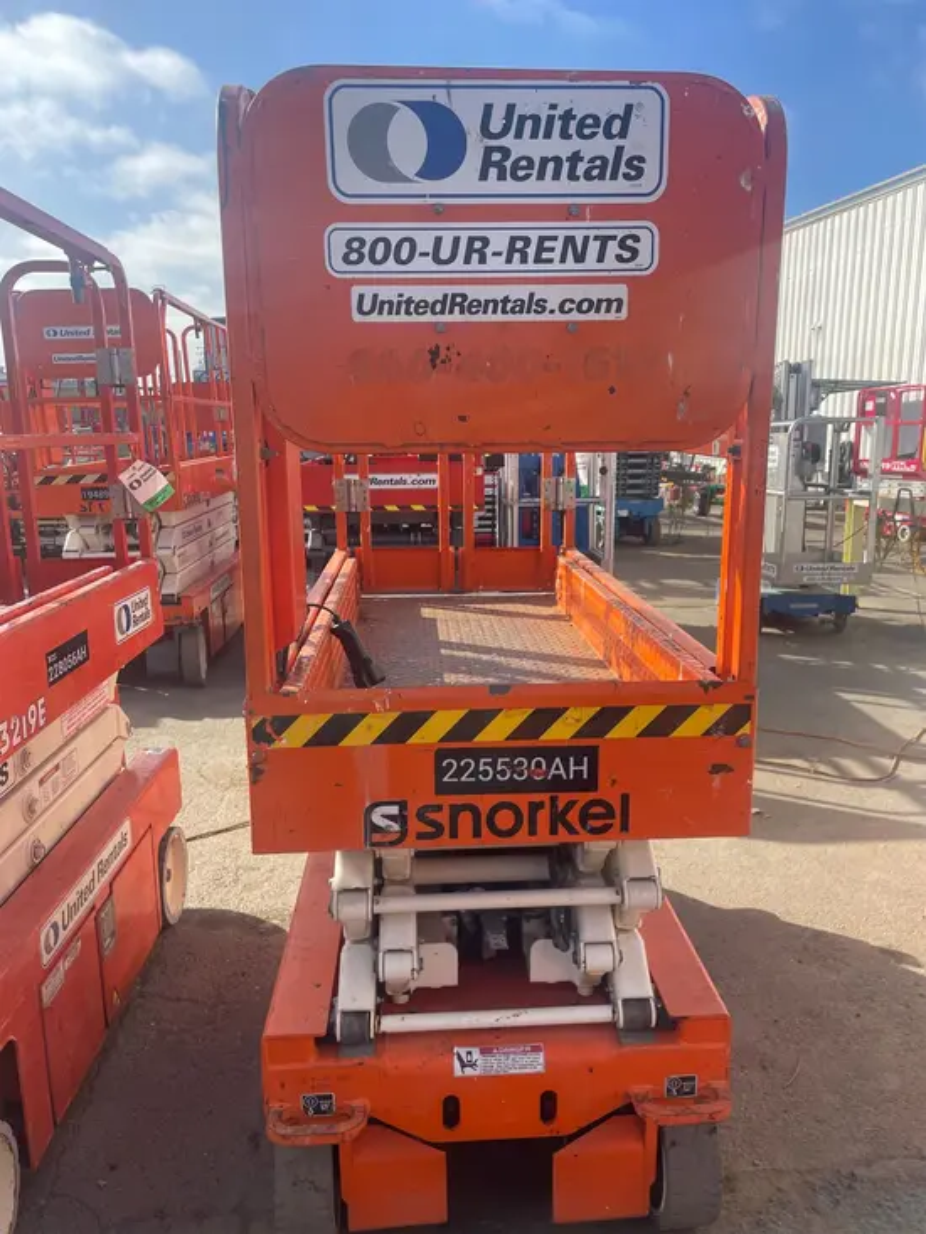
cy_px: 617
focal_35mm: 26
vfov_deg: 67.3
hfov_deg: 53.1
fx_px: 927
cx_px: 463
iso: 32
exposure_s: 1/1531
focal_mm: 4.2
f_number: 1.6
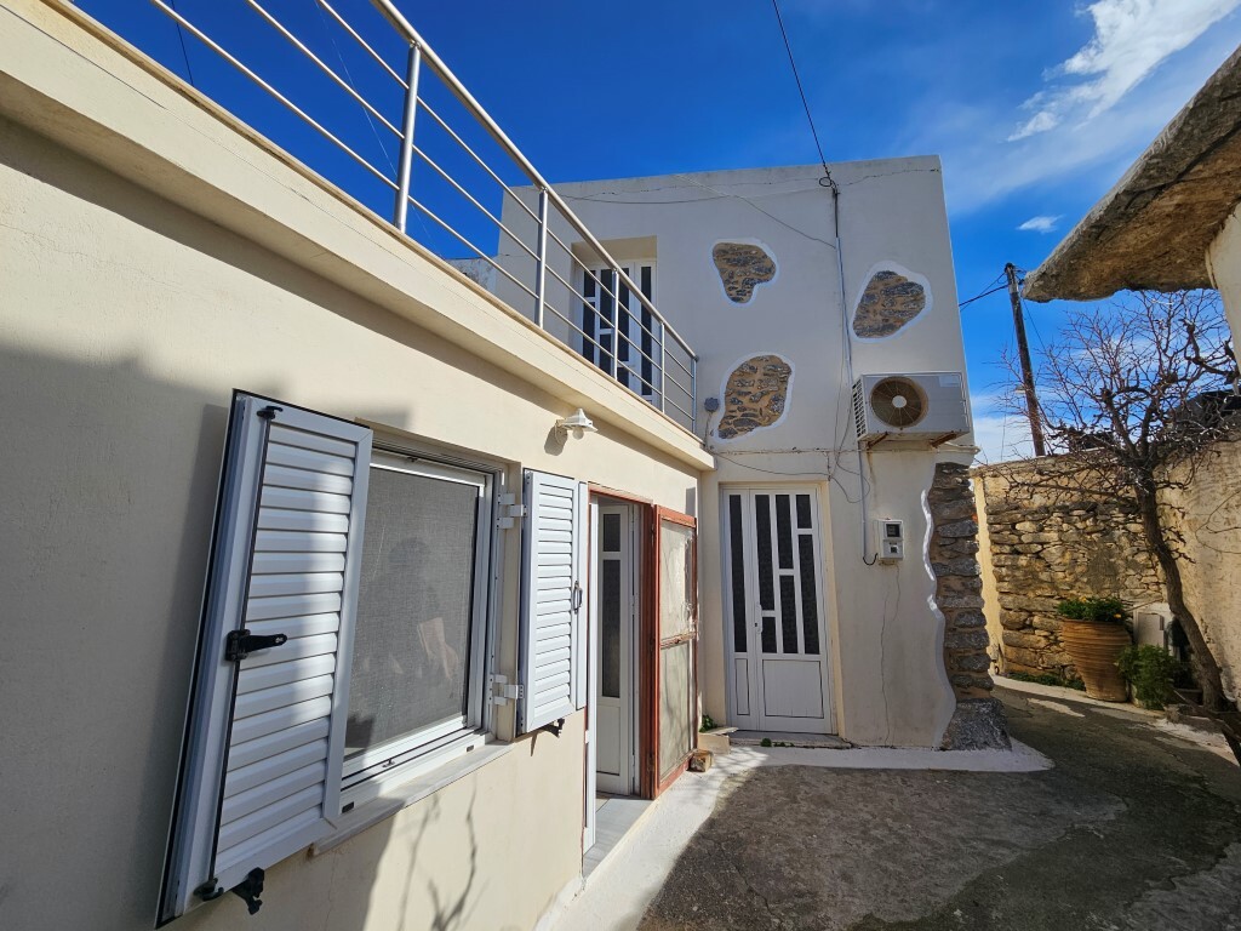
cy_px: 466
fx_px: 466
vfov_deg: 89.9
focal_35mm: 13
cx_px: 620
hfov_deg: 106.2
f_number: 2.2
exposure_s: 1/3540
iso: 50
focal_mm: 2.2
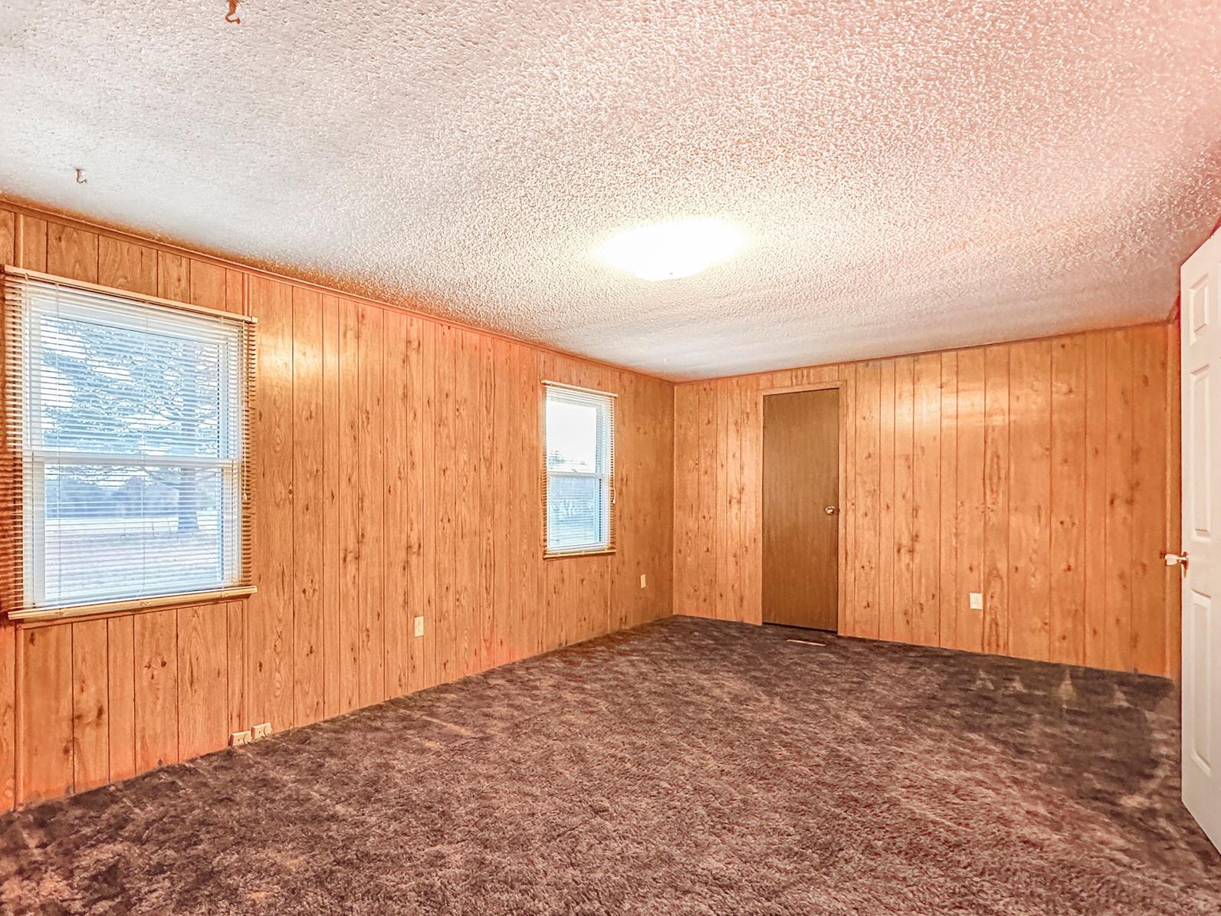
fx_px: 635
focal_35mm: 18
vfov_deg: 71.1
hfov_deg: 86.9
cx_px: 503
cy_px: 534
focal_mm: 2.22
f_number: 2.2
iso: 640
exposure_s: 1/60
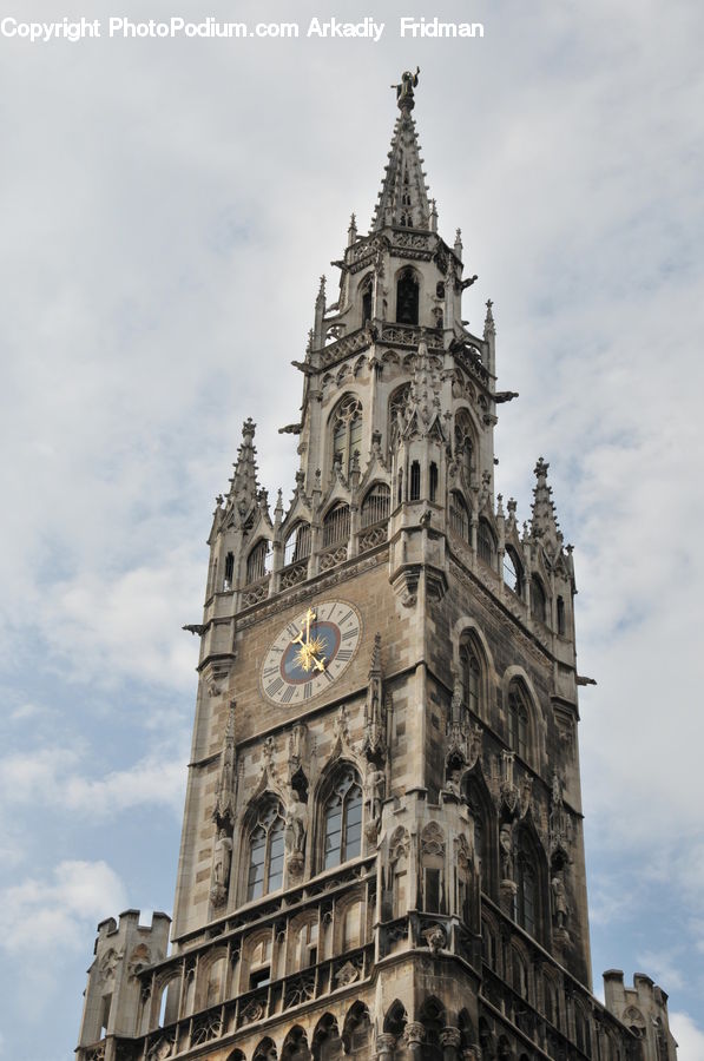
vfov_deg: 27.0
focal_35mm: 75
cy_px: 530
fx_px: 2207
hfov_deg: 18.1
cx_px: 352
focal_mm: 50
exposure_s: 1/640
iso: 200
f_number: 8
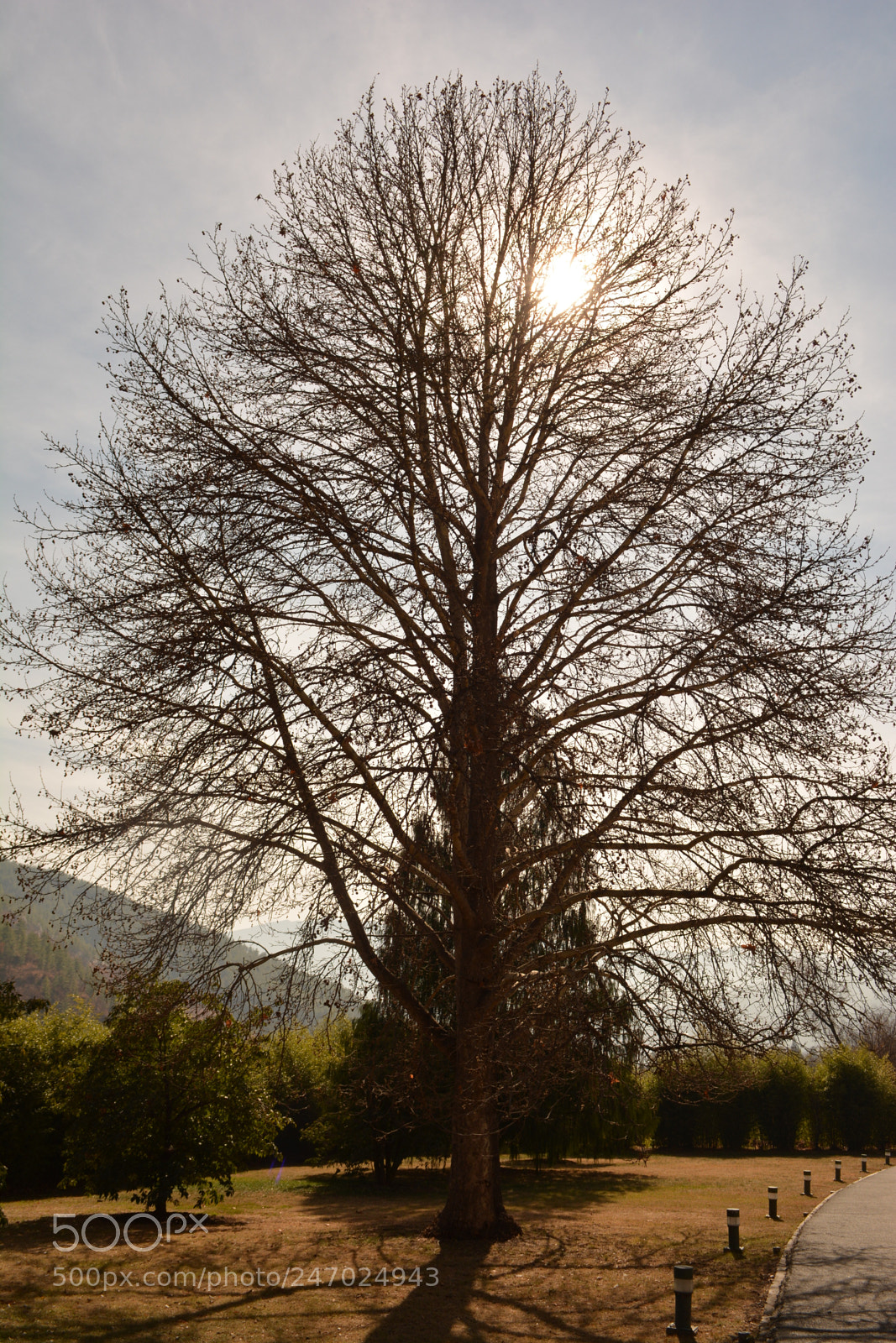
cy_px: 672
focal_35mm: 30
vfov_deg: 61.9
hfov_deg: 43.6
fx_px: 1120
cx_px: 448
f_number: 10
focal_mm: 20
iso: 200
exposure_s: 1/640
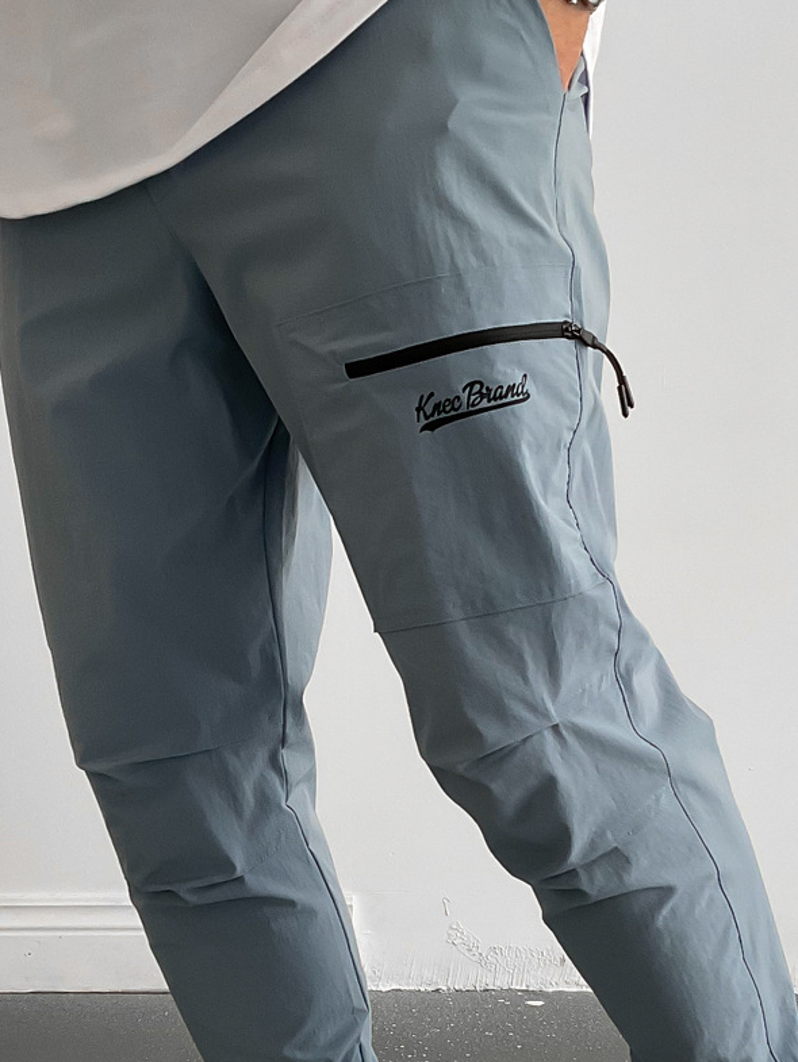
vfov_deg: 32.3
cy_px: 735
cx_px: 426
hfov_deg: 24.8
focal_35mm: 59
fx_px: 1813
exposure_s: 1/95
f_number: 1.8
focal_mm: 3
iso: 64
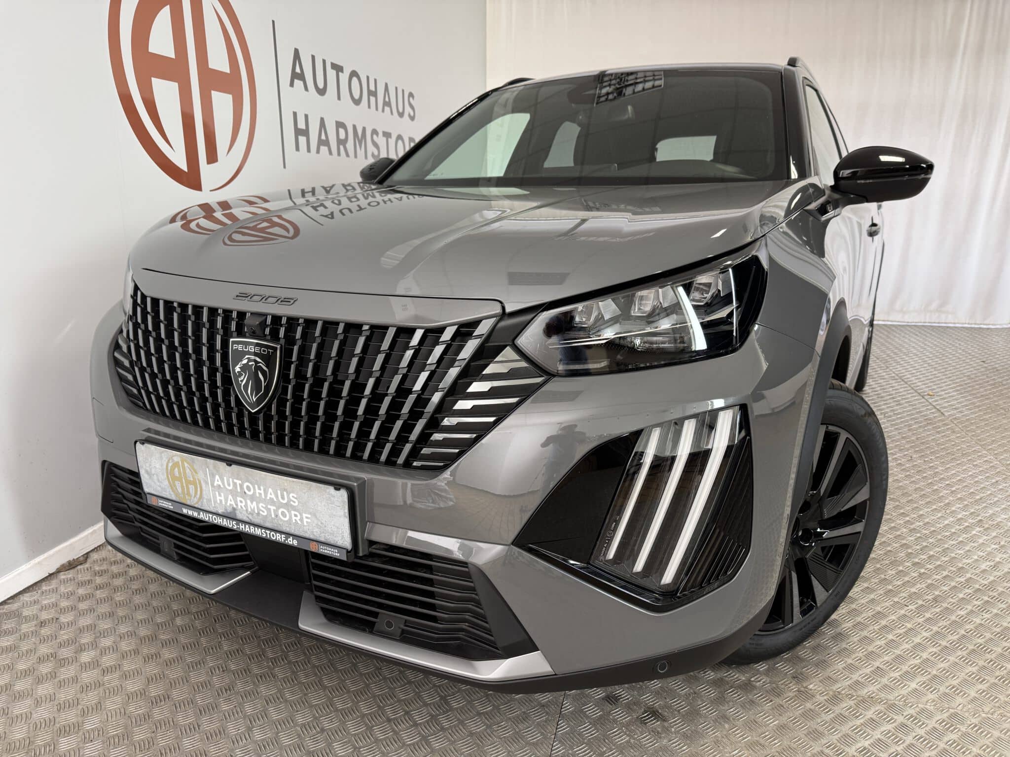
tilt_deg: -15.0
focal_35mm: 24
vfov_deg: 56.8
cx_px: 505
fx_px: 700
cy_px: 378
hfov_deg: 71.6
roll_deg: +0.5
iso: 200
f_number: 1.78
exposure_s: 1/50
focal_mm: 6.76
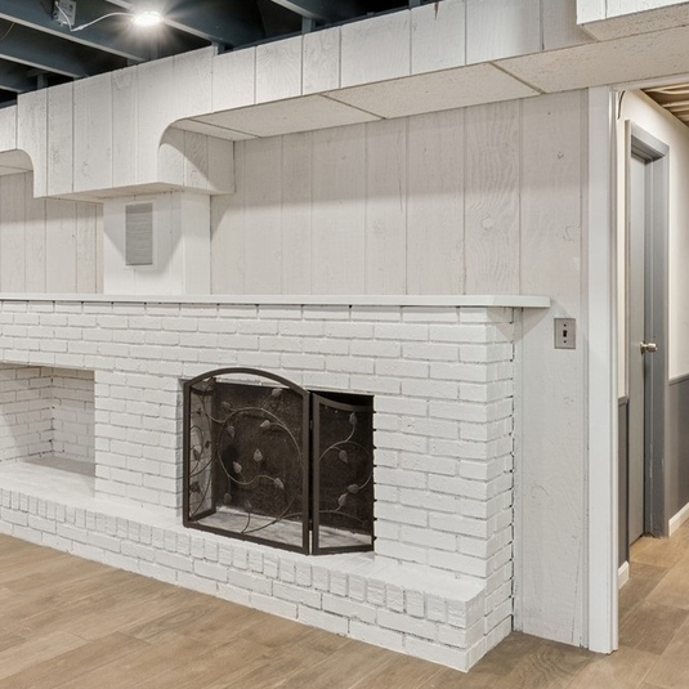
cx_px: 64
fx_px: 811
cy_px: 282
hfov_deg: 42.2
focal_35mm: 36
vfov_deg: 45.8
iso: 200
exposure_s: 1/13
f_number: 9
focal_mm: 14
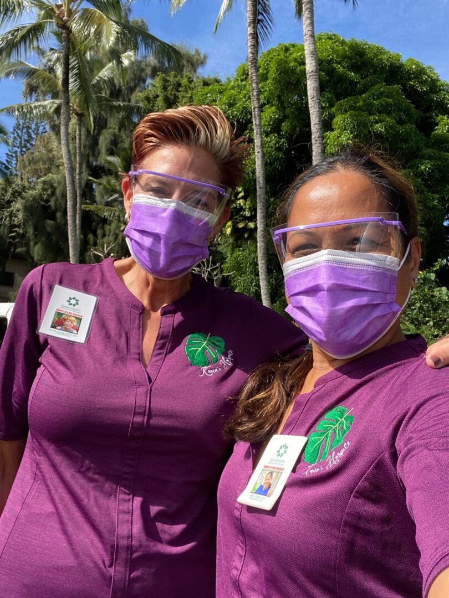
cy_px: 299
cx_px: 224
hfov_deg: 46.8
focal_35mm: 30
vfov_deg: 60.0
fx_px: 519
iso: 25
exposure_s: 1/1058
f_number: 2.2
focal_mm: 2.71
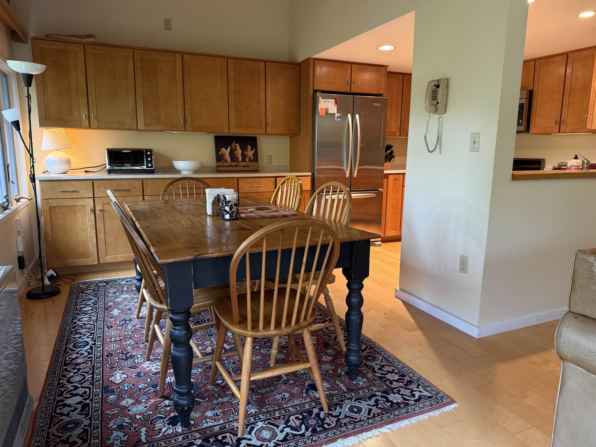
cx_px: 298
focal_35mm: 24
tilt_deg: -9.6
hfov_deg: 71.6
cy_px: 224
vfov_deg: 56.8
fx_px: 413
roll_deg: -0.4
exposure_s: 1/60
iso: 200
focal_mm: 6.76
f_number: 1.78
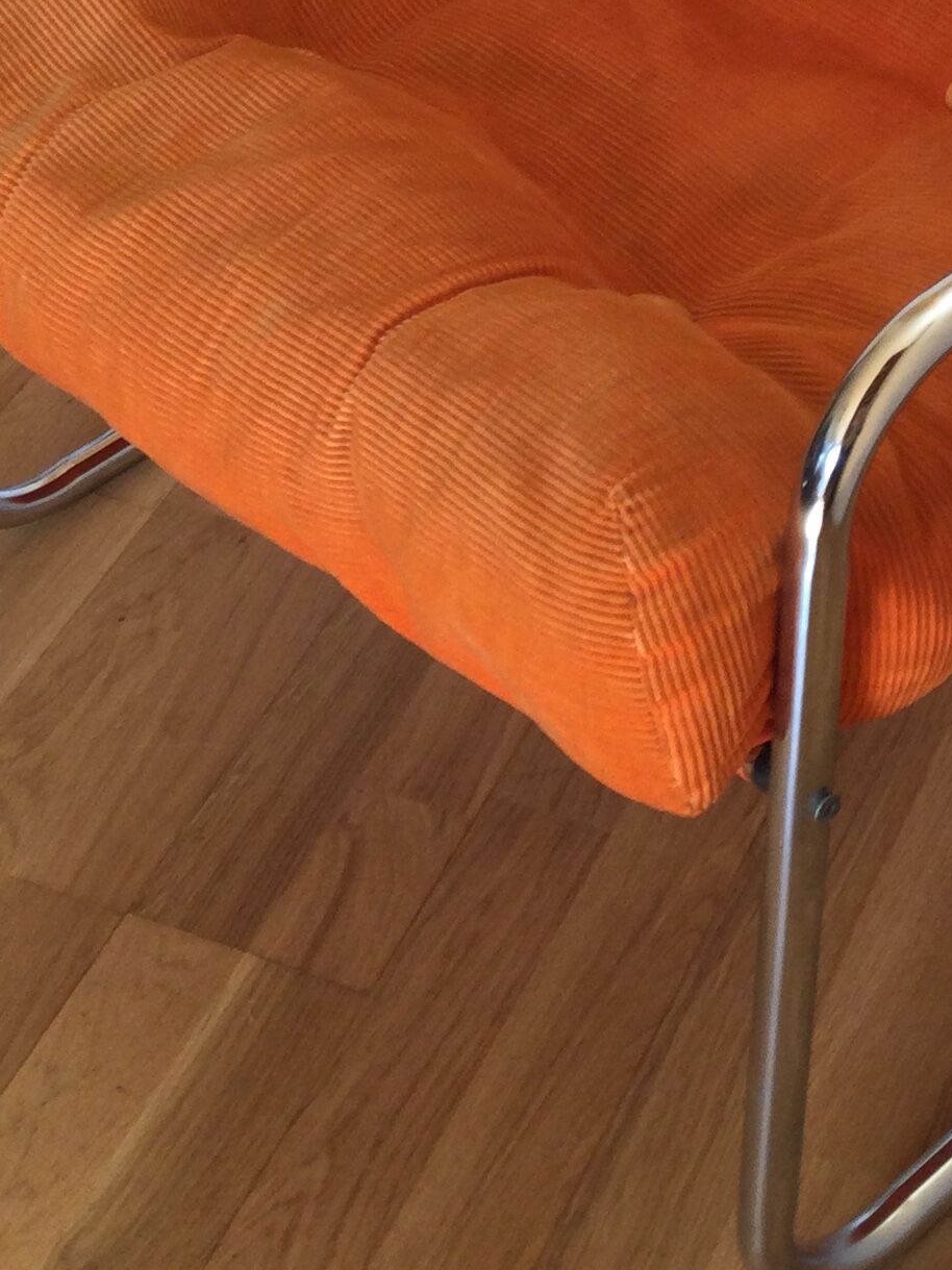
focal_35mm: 83
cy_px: -88
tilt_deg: -32.3
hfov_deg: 17.7
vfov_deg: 22.4
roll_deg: +7.8
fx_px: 3044
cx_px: 625
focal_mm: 3.3
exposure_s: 1/33
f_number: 2.4
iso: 25
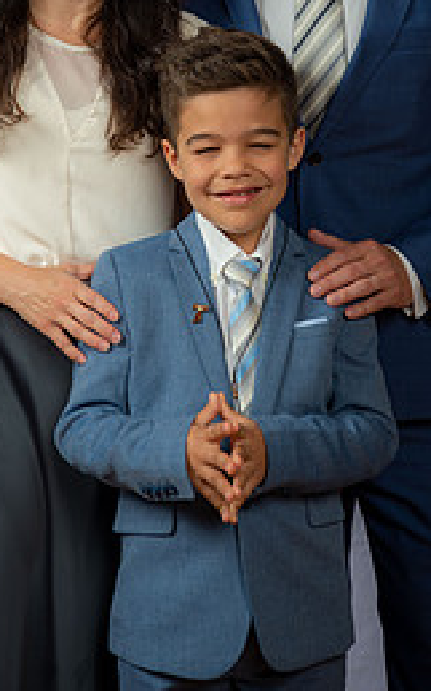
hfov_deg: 11.9
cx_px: 234
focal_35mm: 110
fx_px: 2070
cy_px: 104
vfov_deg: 18.7
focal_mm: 62
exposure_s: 1/200
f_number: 6.3
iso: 250
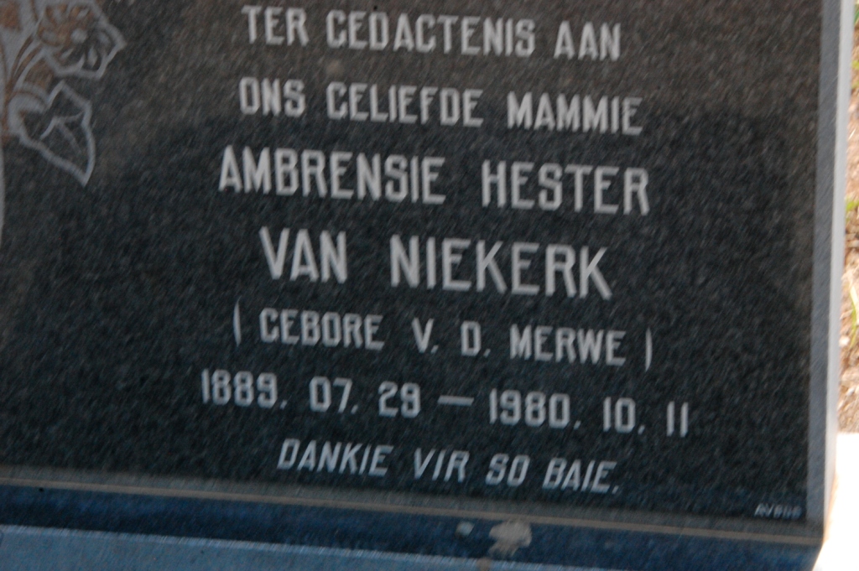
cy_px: 286
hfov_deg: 13.7
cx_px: 430
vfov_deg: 9.1
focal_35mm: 150
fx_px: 3576
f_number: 22
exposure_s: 1/30
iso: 1250
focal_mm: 100
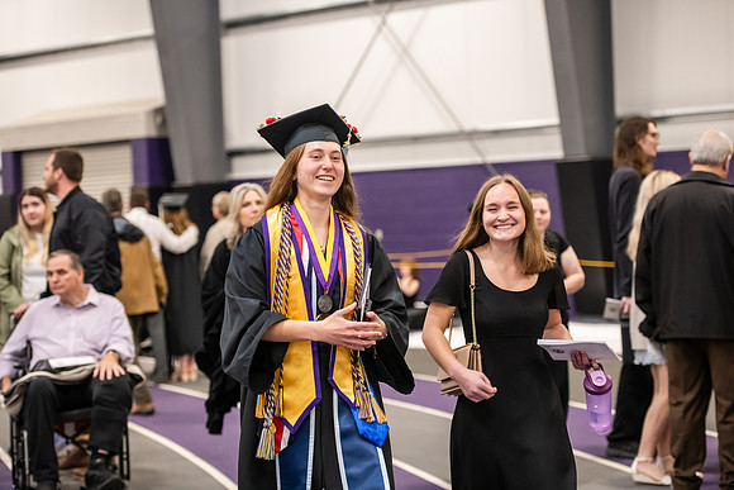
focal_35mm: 82
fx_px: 1672
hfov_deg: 24.8
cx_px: 367
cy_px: 245
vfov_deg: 16.7
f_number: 3.2
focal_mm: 82
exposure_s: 1/200
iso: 3200
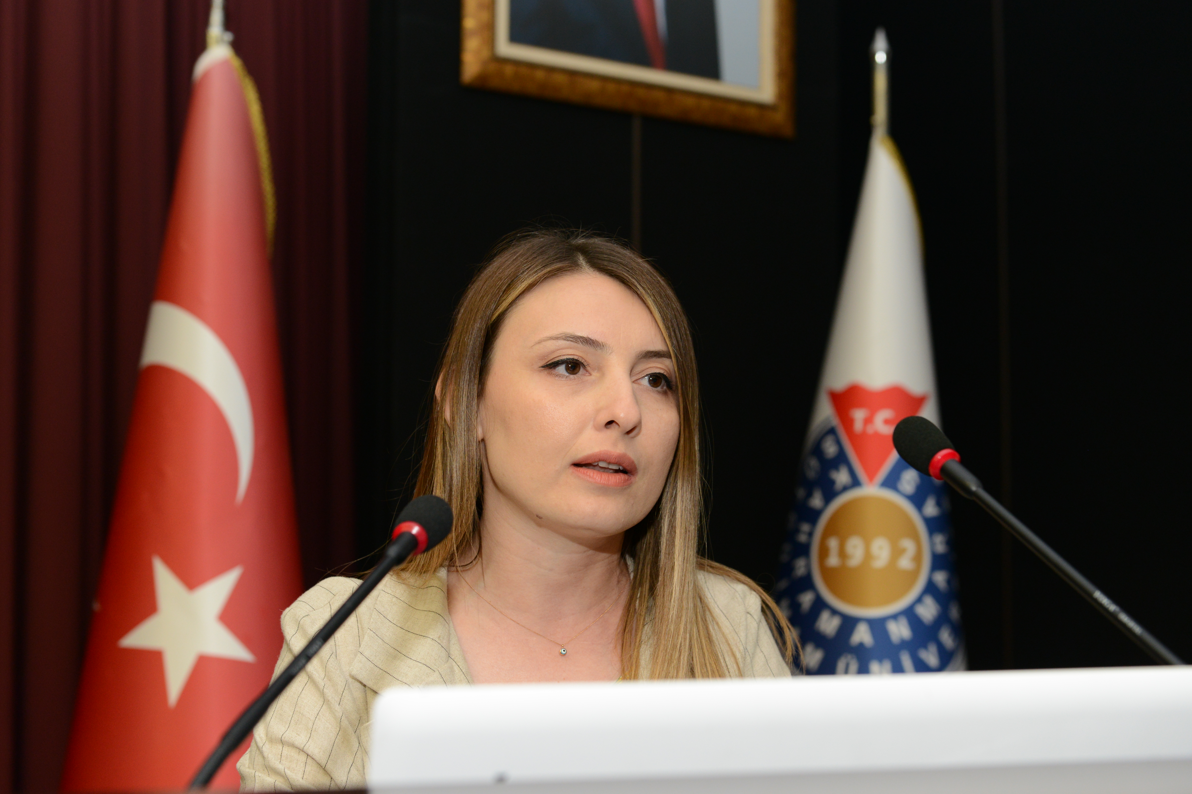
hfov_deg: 40.3
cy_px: 392
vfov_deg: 27.5
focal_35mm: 49
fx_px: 1622
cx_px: 590
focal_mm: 48
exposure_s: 1/125
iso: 1250
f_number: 4.5
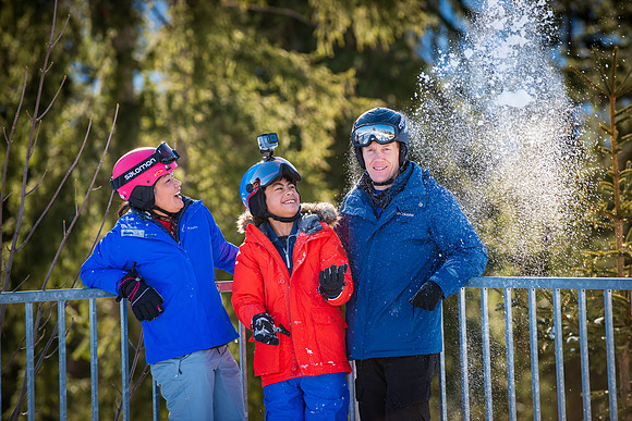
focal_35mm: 180
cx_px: 316
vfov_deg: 7.6
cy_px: 210
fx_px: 3161
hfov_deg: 11.4
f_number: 5
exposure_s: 1/400
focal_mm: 180
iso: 200
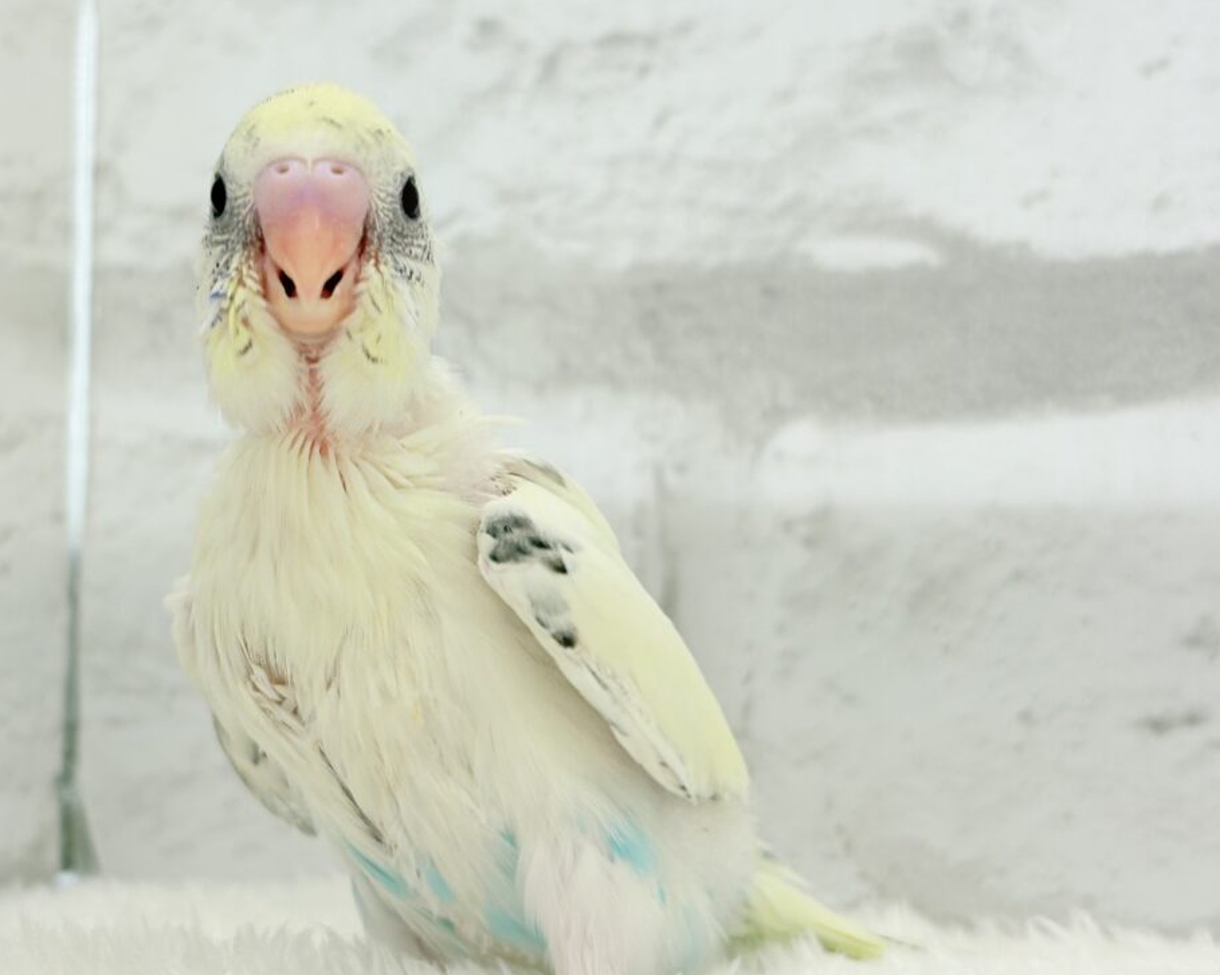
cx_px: 438
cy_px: 422
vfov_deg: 22.8
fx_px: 2419
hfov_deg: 28.2
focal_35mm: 67
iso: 50
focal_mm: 5.96
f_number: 1.6
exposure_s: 1/100
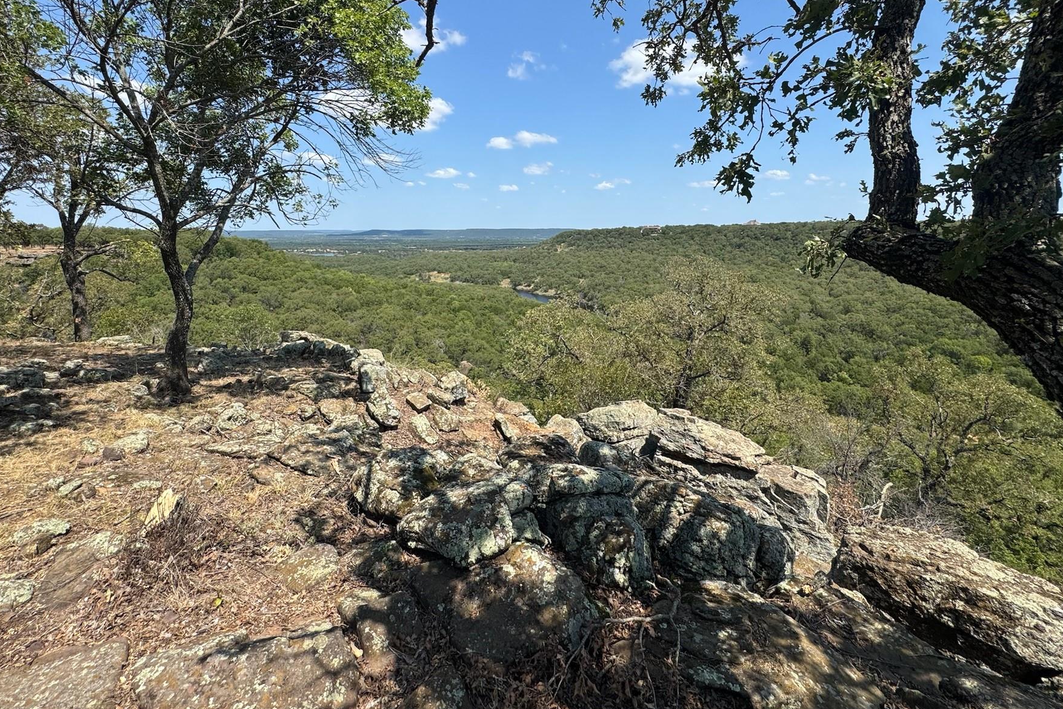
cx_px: 508
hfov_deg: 93.2
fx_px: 502
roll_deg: +0.0
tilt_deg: -4.1
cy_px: 261
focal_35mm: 17
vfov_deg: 69.2
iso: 40
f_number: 2.2
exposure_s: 1/1748
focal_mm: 2.22
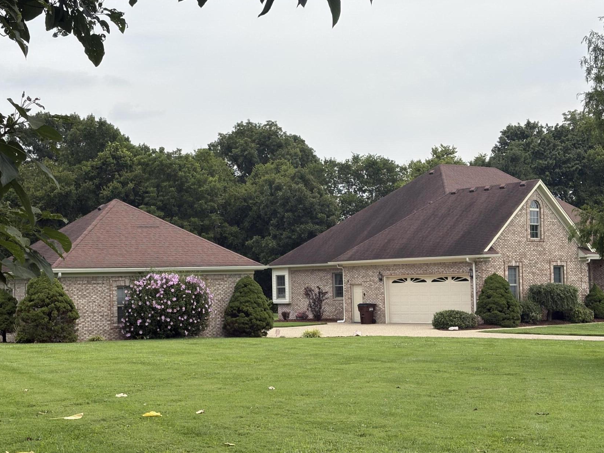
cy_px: 259
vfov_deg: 23.3
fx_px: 1099
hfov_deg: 30.7
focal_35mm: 63
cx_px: 247
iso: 32
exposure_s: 1/2865
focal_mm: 5.96
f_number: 1.6
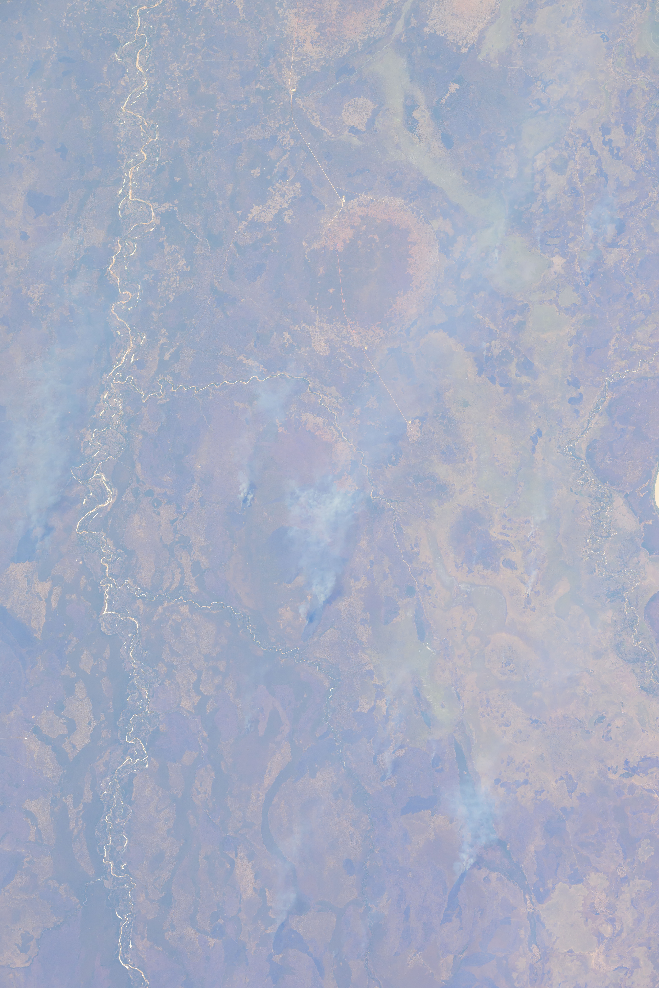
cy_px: 494
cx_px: 330
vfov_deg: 10.3
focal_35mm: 200
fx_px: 5491
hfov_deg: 6.9
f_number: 8
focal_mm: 200
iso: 500
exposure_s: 1/1000
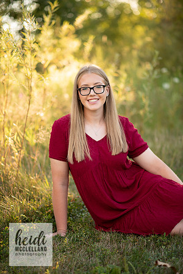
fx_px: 648
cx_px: 92
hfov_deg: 16.1
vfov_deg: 23.9
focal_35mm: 85
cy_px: 137
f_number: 1.8
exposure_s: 1/400
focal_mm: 85
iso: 125
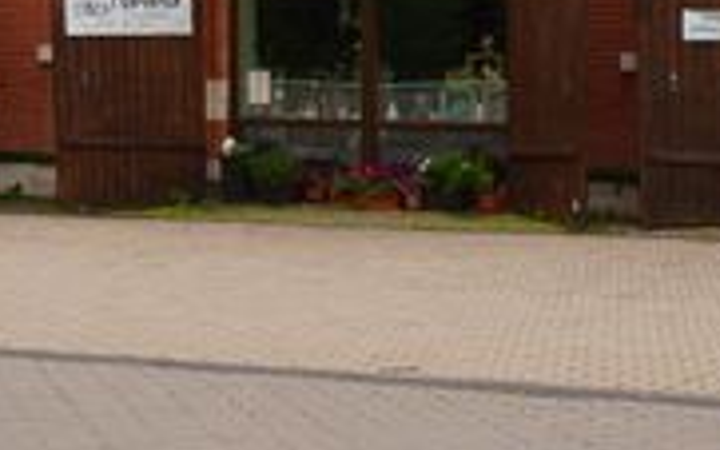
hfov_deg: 16.0
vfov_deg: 9.9
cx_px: 197
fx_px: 2550
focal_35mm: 130
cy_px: -84
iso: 100
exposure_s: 1/125
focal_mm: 33
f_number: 8
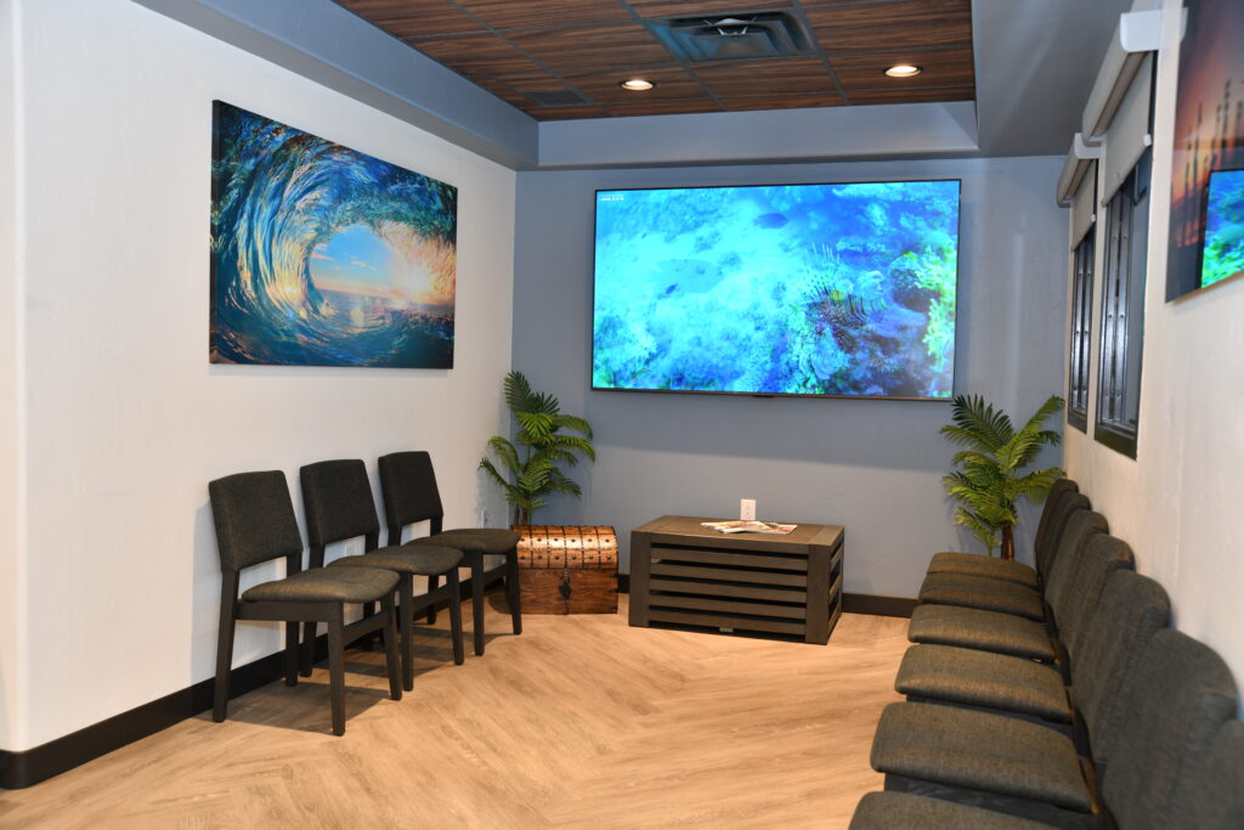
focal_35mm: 32
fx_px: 1106
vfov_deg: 41.1
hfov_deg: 58.7
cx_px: 622
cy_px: 415
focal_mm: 32
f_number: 5.6
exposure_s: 1/13
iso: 180
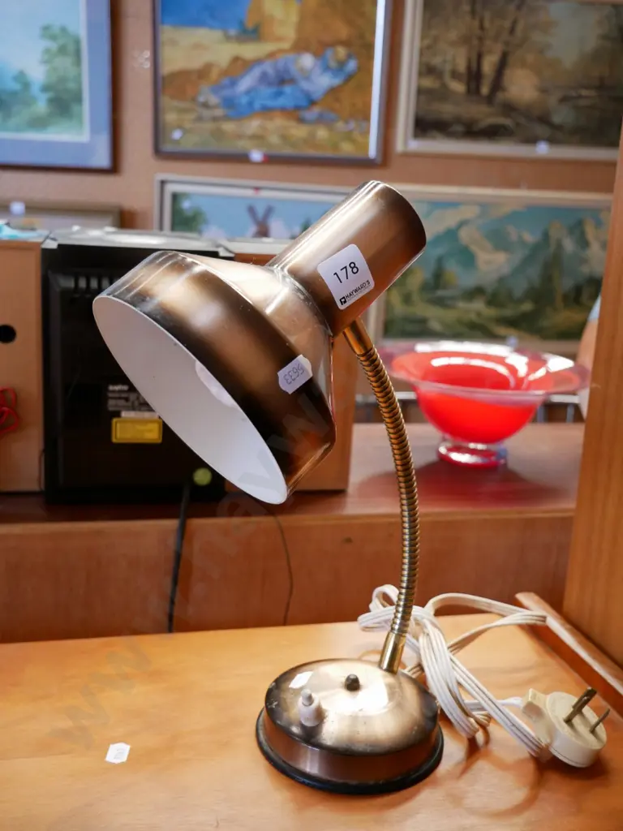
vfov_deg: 54.0
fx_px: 816
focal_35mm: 34
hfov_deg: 41.8
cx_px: 312
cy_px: 416
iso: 2000
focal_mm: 17
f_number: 4
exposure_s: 1/60
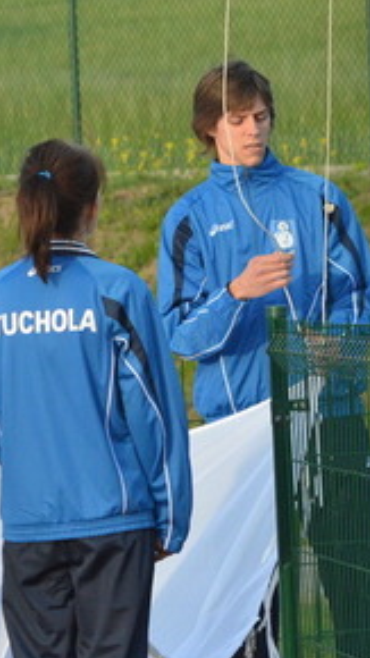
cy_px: 417
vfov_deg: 6.5
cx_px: -331
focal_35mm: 330
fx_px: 5759
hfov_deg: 3.7
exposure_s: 1/2500
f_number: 5
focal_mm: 86
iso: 1600
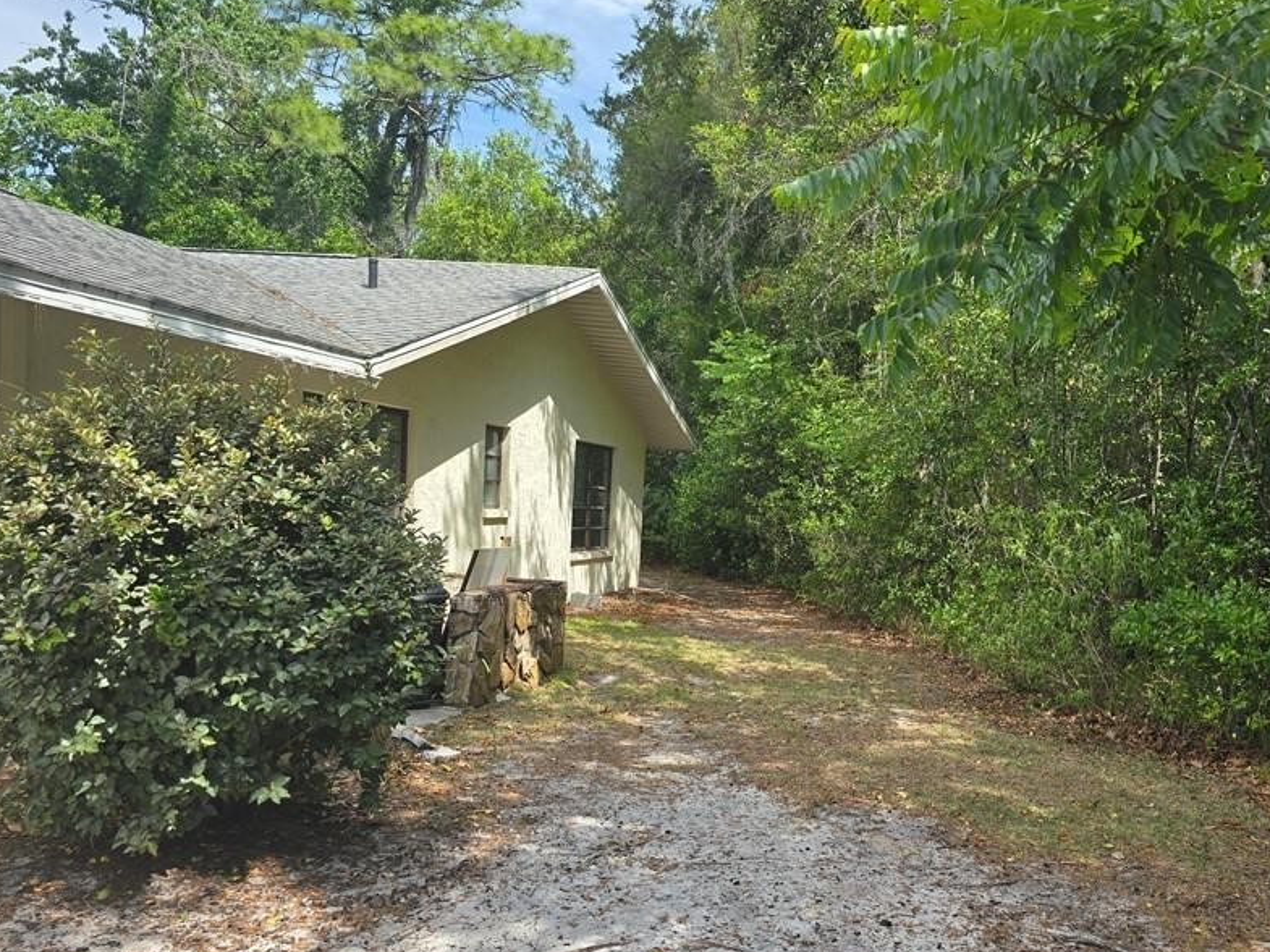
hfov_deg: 59.2
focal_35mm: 30
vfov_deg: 46.5
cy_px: 585
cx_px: 793
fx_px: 1101
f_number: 1.7
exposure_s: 1/332
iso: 12
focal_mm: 6.3
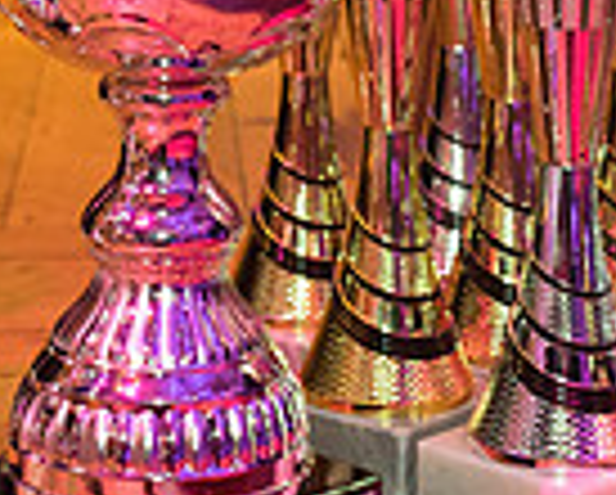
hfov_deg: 14.7
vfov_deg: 11.2
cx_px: 369
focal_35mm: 131
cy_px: -308
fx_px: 2392
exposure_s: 1/60
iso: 2000
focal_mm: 33
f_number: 5
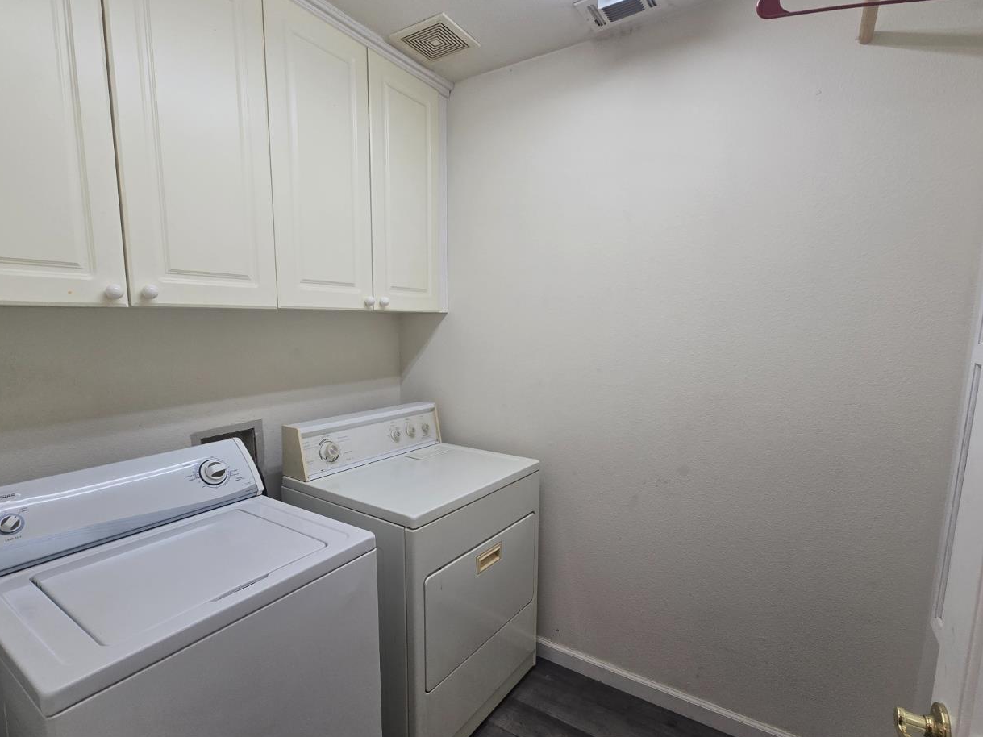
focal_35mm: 16
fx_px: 454
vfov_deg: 78.0
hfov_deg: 94.5
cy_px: 387
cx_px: 479
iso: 50
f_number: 2.2
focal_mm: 2.2
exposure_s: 1/79.9
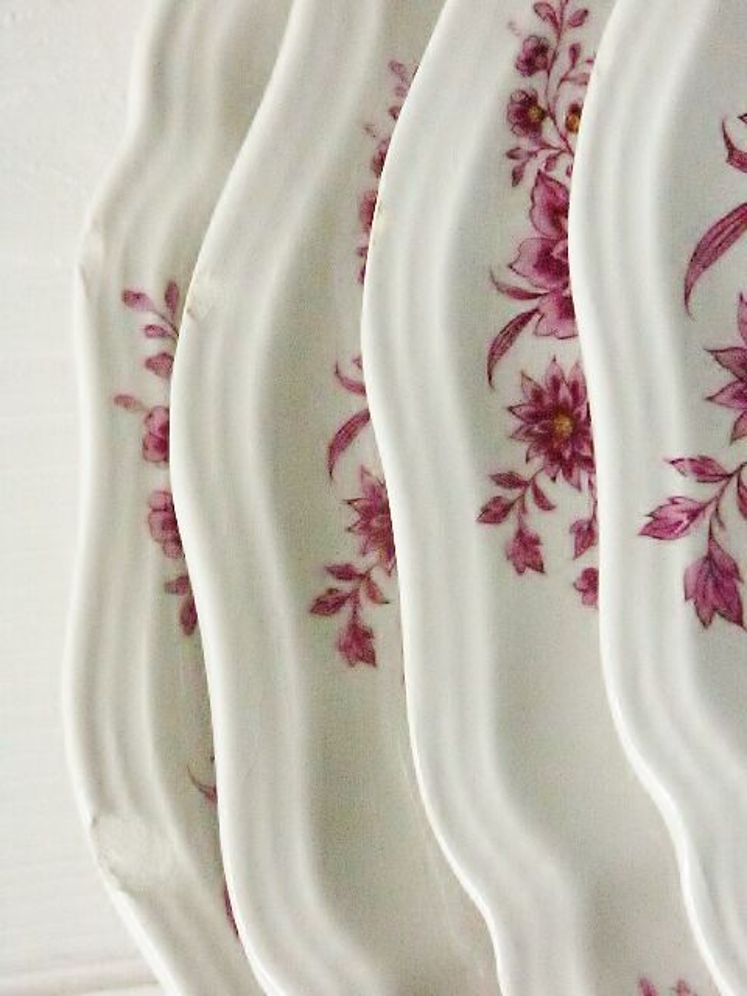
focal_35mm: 200
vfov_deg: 9.9
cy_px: 498
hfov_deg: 7.4
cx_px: 374
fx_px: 5755
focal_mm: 50.69
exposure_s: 1/500
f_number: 7.1
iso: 800
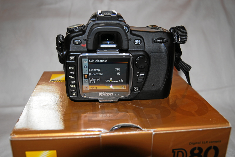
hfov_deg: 51.2
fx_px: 245
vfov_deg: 35.6
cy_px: 78
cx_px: 118
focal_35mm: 38
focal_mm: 25
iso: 100
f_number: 4
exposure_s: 1/60
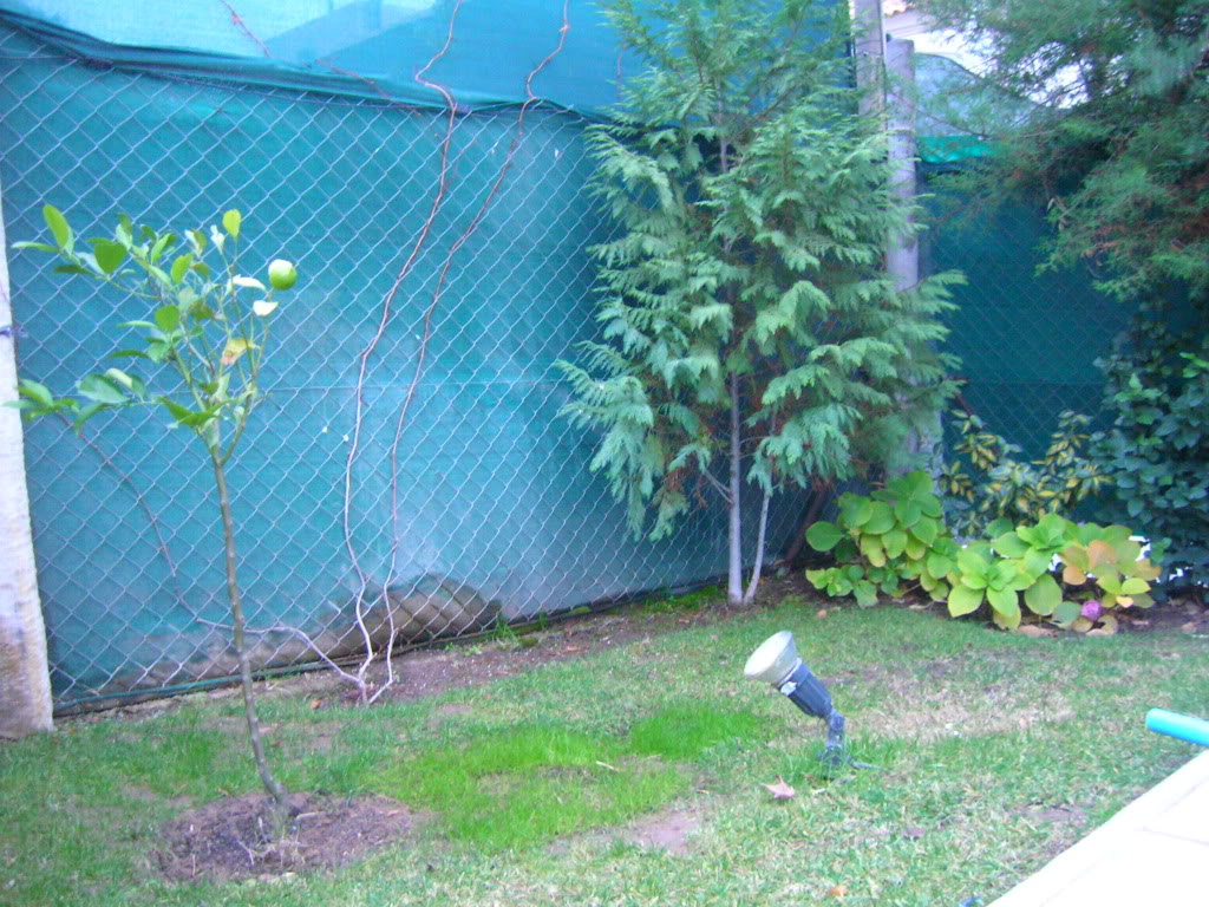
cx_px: 604
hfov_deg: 54.0
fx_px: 1187
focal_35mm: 34
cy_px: 454
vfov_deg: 41.8
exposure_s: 1/2.5
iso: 200
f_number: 2.9
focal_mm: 5.7
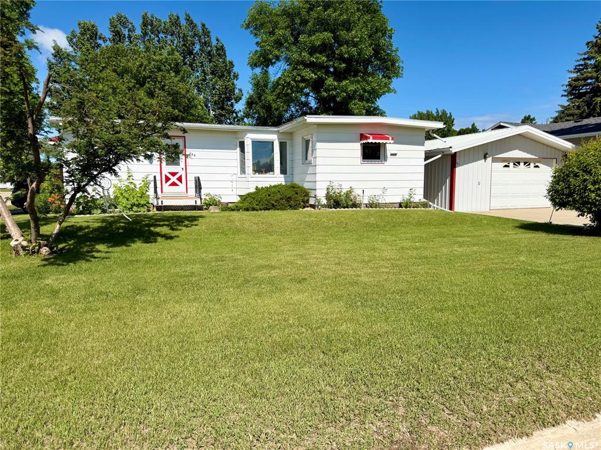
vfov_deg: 56.8
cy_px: 225
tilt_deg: -5.7
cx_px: 300
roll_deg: +0.5
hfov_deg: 71.6
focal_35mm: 24
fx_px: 417
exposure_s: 1/6173
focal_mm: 6.76
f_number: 1.78
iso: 80
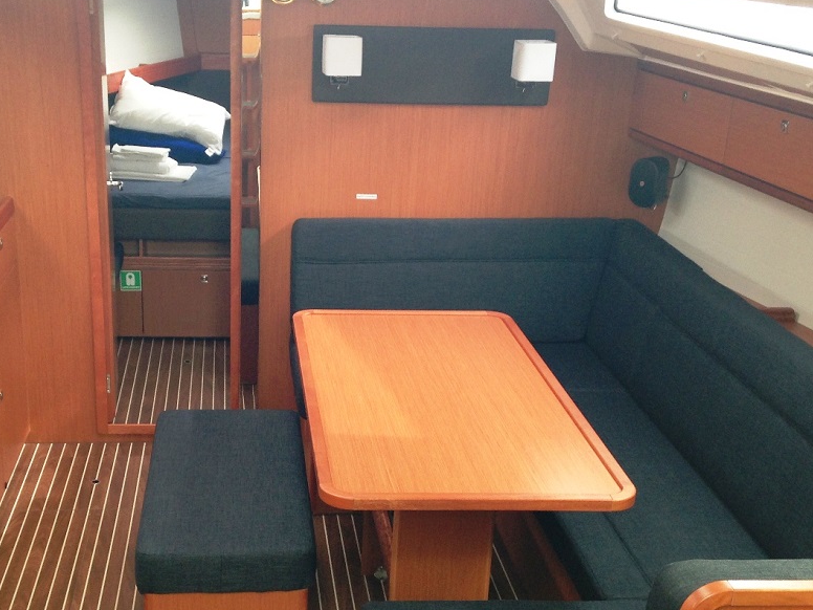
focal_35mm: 51
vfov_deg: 28.5
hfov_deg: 37.3
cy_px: 362
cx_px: 320
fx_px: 1198
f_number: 2.4
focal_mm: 4.12
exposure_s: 1/20
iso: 64
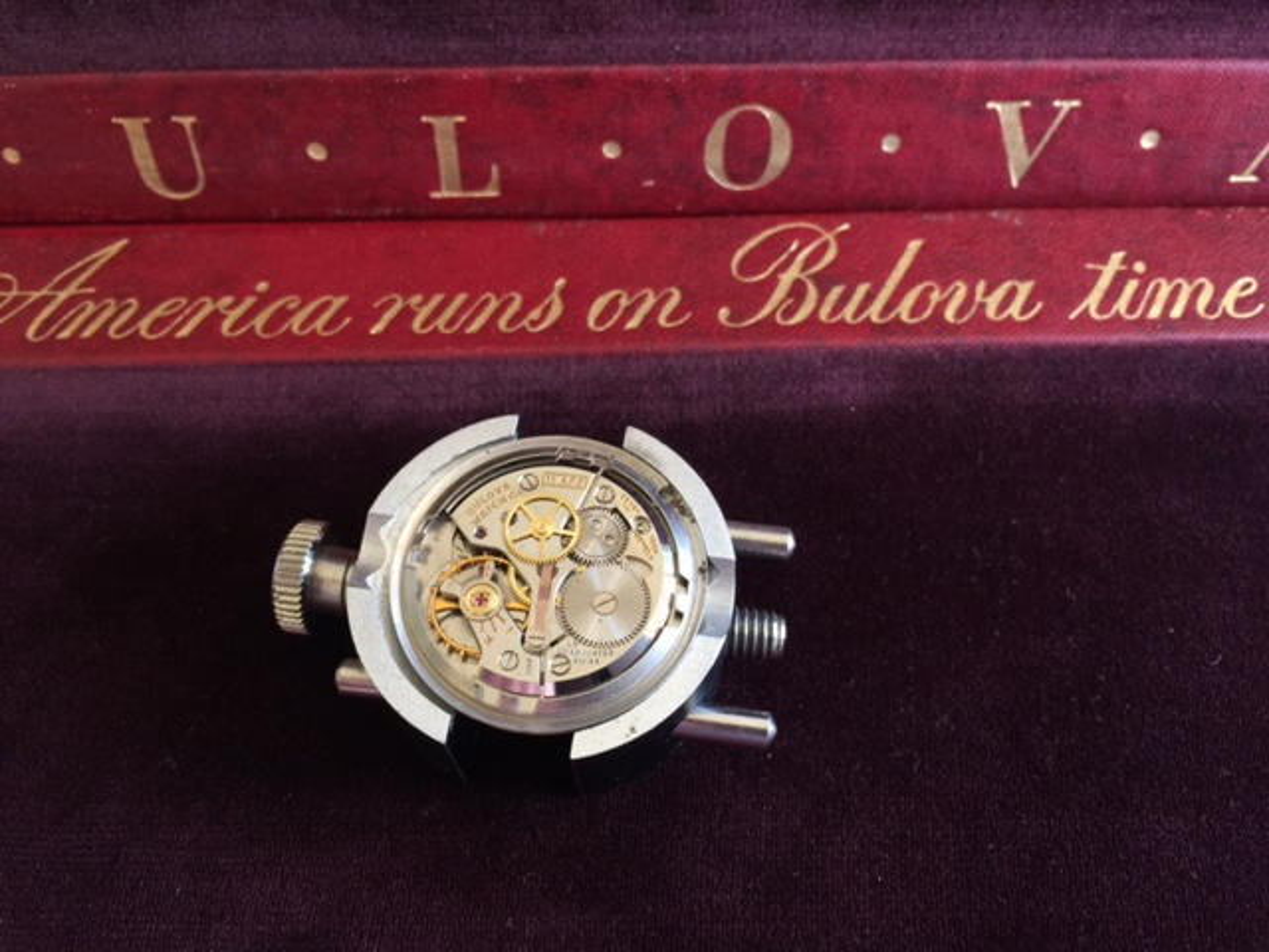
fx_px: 1063
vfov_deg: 48.2
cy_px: 476
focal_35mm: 29
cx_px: 634
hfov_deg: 61.7
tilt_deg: -60.6
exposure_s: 1/40
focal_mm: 4.15
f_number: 2.2
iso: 32
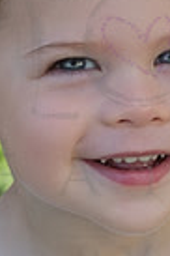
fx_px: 2258
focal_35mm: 318
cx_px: 148
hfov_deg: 4.3
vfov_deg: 6.5
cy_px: 260
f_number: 7.1
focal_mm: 75
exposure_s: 1/320
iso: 400
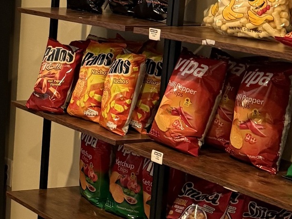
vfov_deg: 14.8
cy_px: 78
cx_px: -140
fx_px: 844
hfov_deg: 17.7
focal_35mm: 100
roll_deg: -0.9
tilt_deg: -9.4
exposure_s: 1/60
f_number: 1.78
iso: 320
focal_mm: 6.76
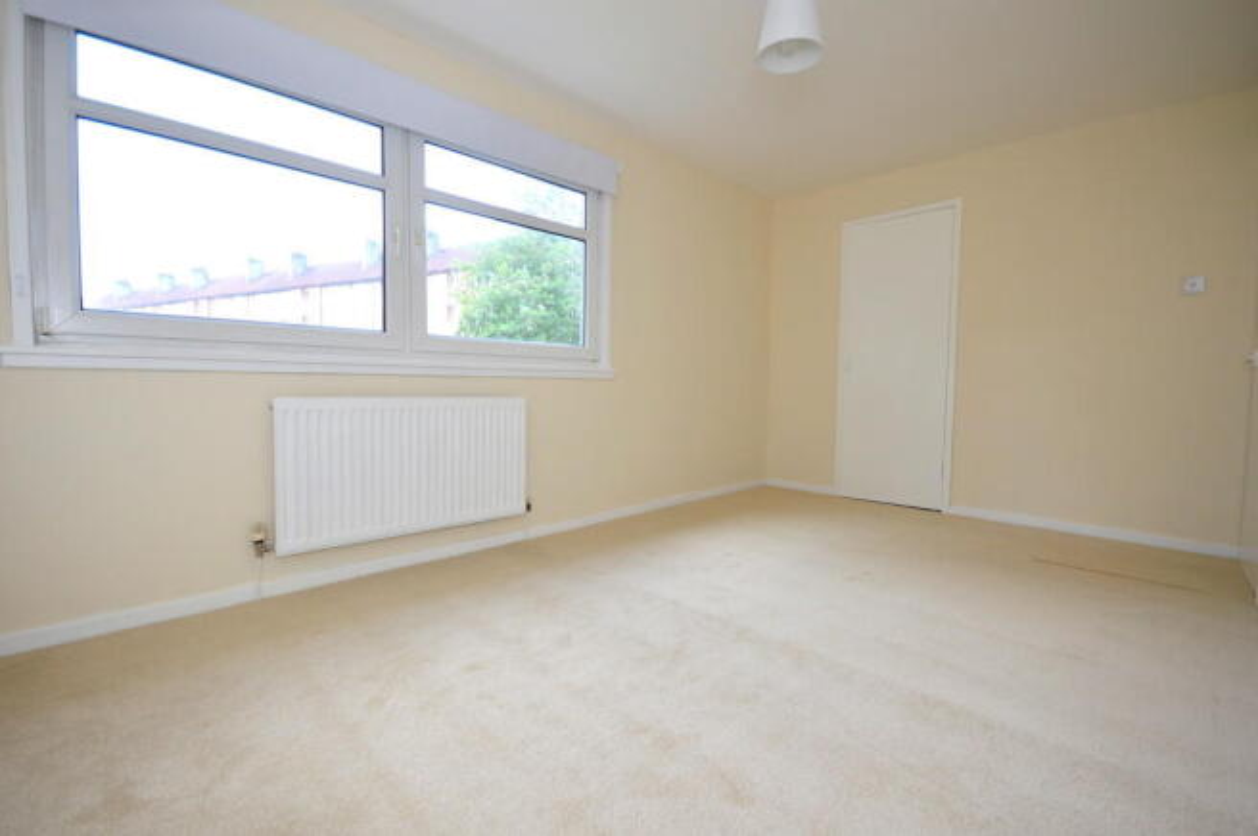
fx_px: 524
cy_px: 418
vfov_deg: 77.2
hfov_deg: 100.4
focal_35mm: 15
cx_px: 629
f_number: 5.6
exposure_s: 1/125
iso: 320
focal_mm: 10
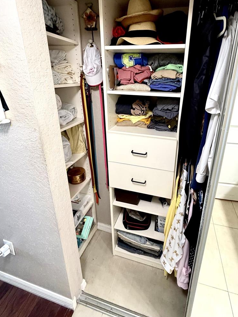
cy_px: 127
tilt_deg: -17.6
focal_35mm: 17
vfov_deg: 89.9
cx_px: 142
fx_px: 156
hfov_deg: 74.0
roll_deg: -1.4
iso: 400
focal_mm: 2.22
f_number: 2.2
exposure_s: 1/60
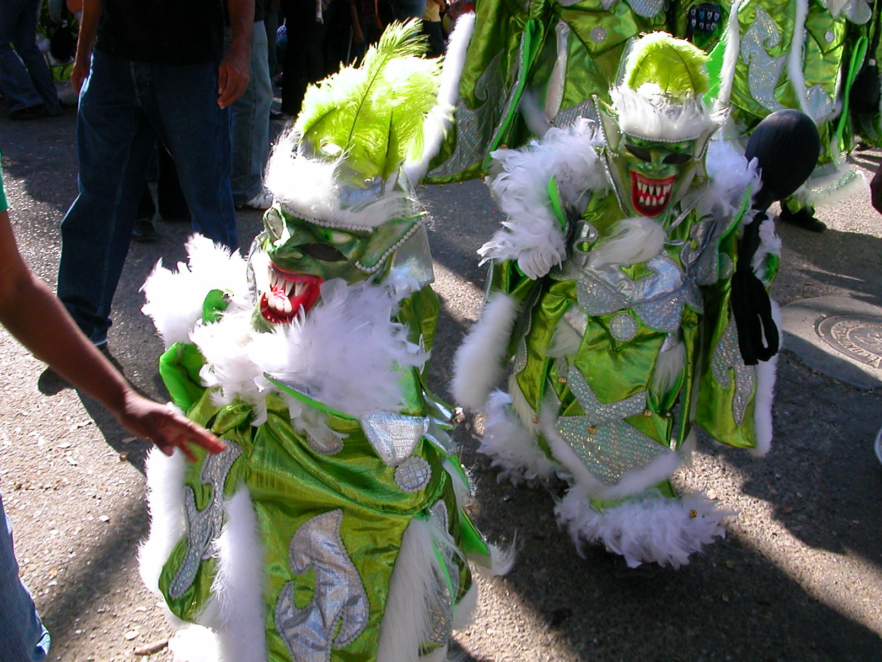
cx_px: 441
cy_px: 331
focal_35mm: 37
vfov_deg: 38.7
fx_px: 943
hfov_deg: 50.1
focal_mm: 5.6
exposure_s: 1/224
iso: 100
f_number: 4.5
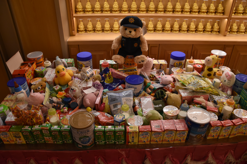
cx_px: 124
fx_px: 185
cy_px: 82
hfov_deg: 67.4
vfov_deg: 47.9
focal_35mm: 27
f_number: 5
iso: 1600
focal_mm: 18
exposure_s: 1/100
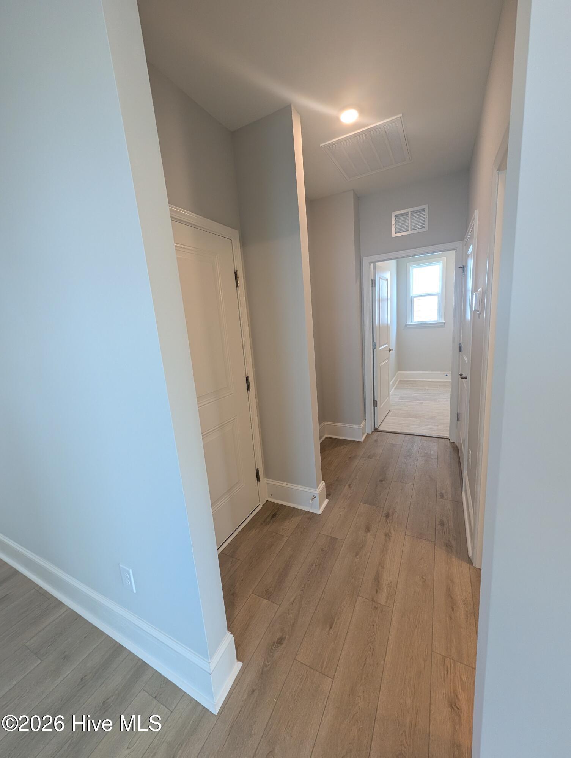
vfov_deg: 110.5
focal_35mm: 12
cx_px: 286
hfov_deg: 94.6
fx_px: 263
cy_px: 379
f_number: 1.7
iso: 93
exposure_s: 1/60
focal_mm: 2.02
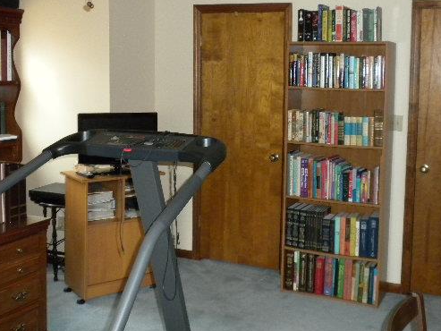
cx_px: 274
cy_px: 121
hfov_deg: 39.4
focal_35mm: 48
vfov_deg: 30.1
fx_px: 612
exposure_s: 1/30
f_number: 3.5
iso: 400
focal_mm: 6.6
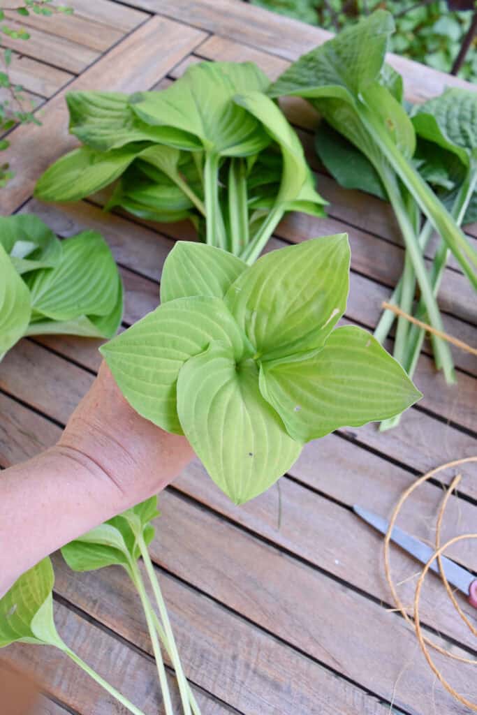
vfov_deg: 57.2
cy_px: 358
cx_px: 238
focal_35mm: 33
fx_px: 656
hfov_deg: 40.0
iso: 400
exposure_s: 1/125
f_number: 5.6
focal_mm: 22
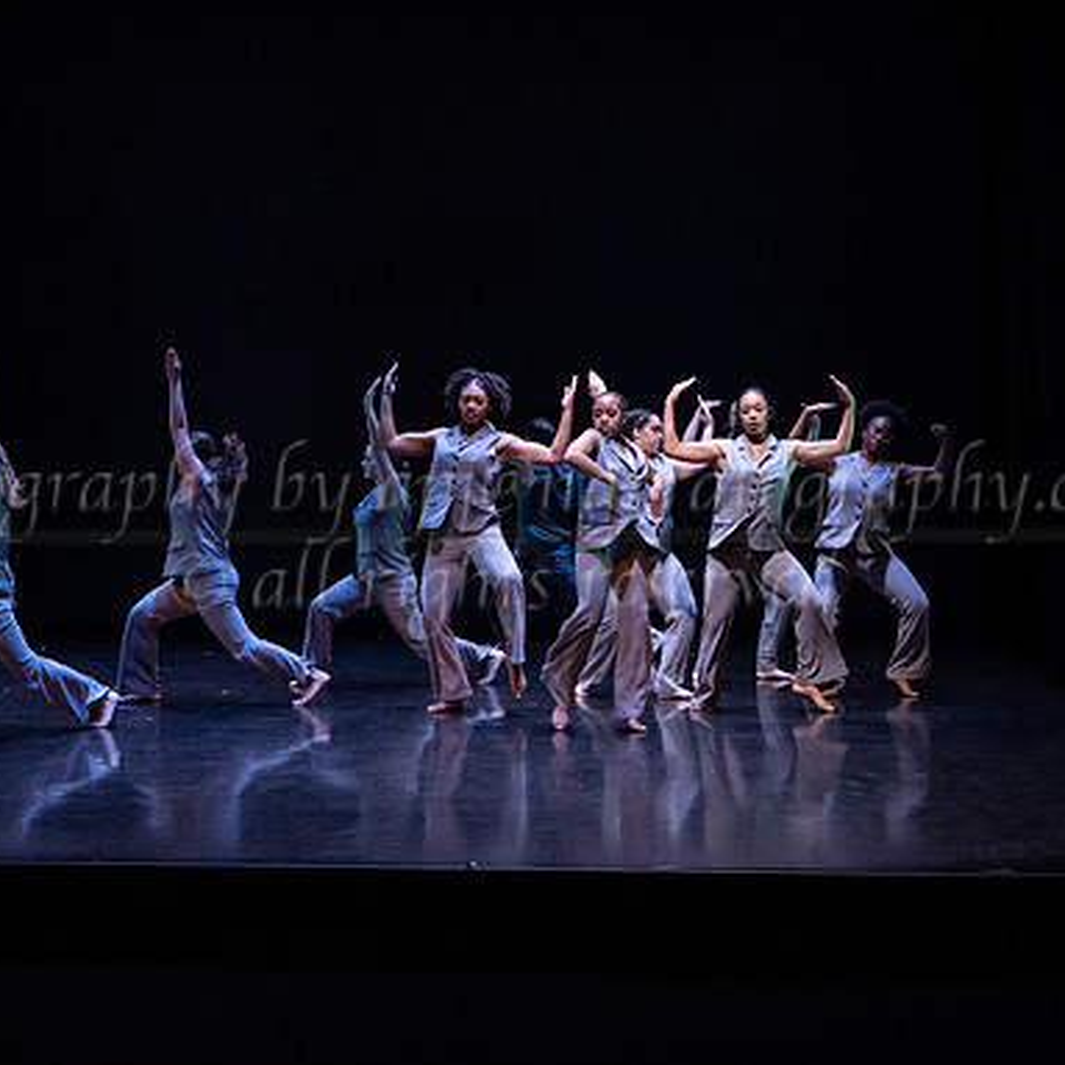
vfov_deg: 29.1
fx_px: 2054
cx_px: 598
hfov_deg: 29.0
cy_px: 537
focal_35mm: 59
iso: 4000
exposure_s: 1/320
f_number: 4
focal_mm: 36
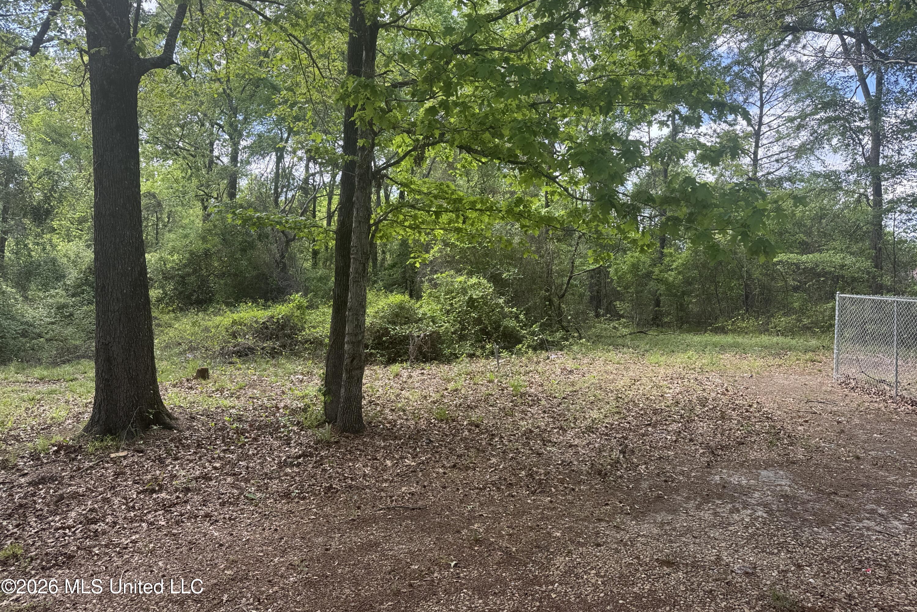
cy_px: 273
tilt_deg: +3.3
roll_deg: -3.2
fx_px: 637
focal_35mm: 25
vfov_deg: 51.2
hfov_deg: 71.5
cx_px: 459
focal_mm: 6.76
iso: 80
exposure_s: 1/425
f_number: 1.78
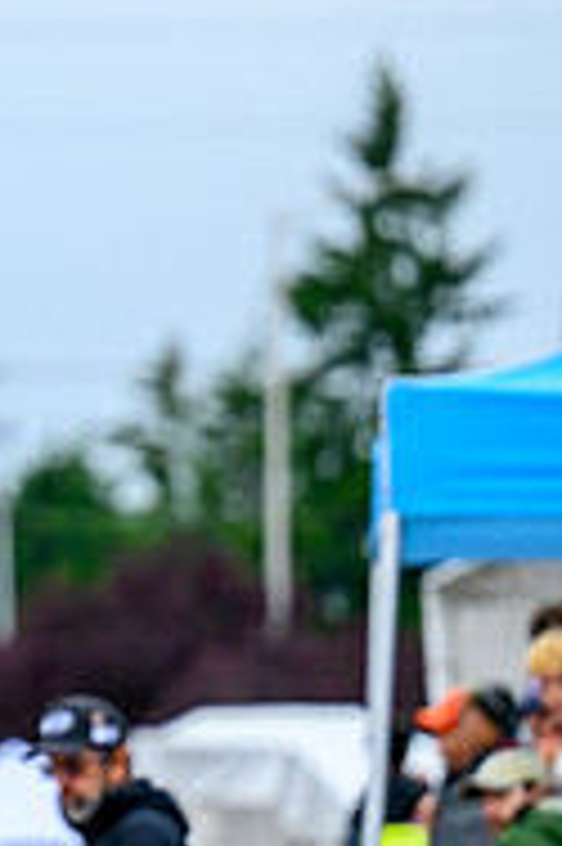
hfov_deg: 2.8
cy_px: 502
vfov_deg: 4.3
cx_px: -633
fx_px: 11283
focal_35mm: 481
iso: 400
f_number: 3.2
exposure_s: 1/2500
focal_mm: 135
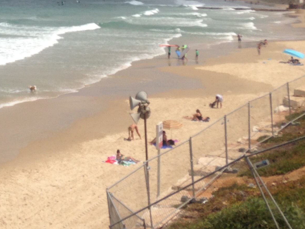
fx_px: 811
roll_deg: -0.4
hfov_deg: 20.6
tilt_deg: -3.2
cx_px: 2
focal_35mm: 92
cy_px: -15
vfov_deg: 15.7
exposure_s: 1/3876
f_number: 2.4
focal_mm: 4.12
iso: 50
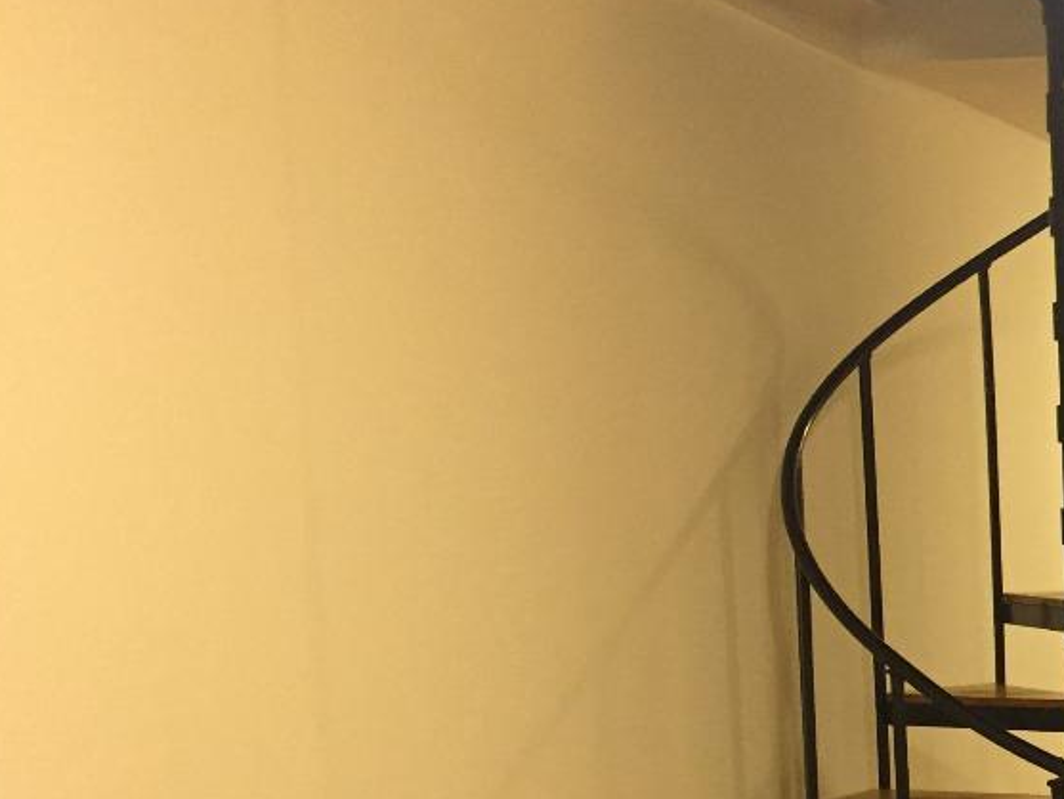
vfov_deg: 19.3
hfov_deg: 23.5
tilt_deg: -5.4
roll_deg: +3.0
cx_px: 1320
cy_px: 705
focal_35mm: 75
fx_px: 2306
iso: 200
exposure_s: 1/30
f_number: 2.2
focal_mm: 4.15
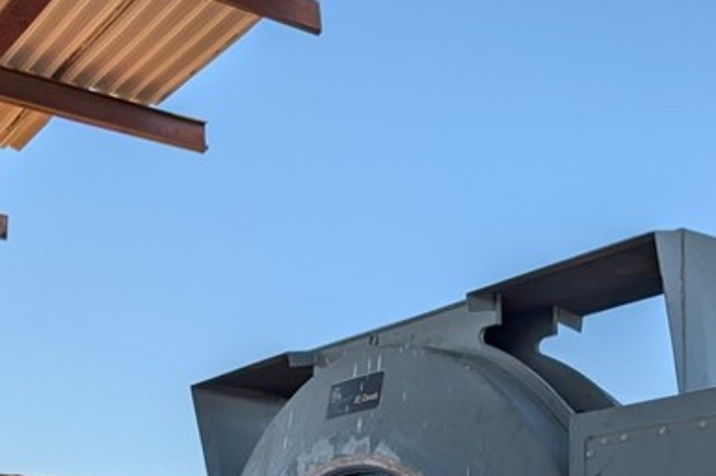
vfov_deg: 19.3
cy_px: 615
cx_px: 472
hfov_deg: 30.8
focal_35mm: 65
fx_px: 1292
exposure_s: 1/903
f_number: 1.68
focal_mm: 6.9
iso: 19
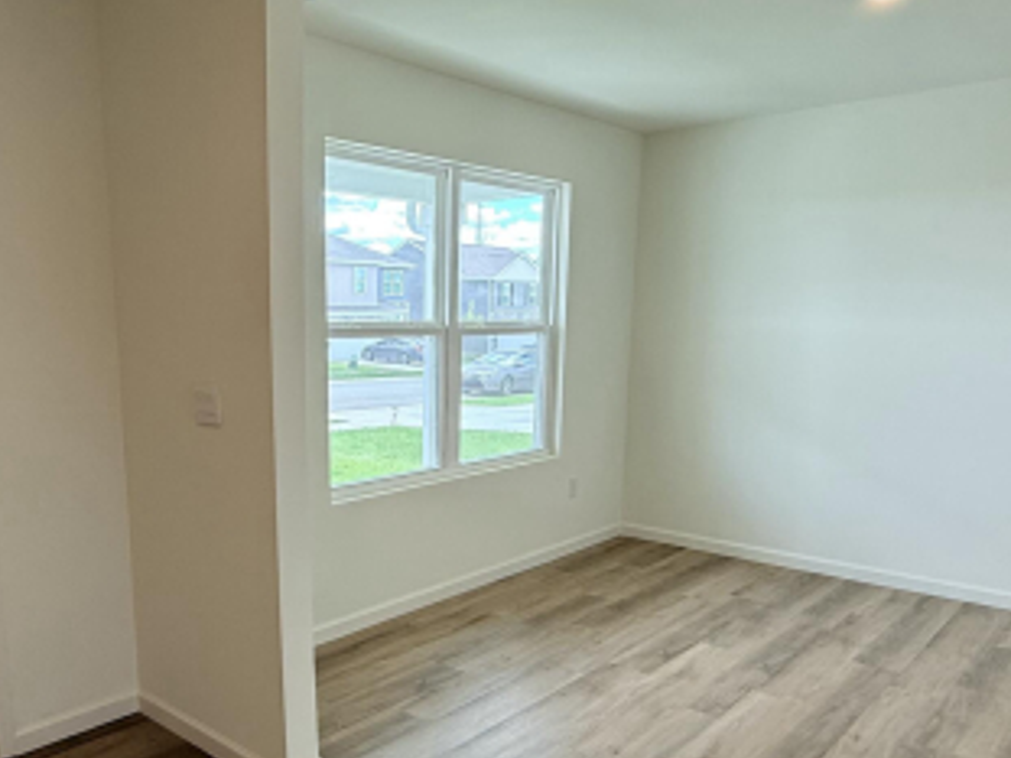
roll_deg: +0.4
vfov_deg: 46.2
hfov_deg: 59.2
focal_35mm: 30
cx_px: 382
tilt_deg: -10.8
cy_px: 494
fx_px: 876
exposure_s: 1/120
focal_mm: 2.22
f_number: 2.2
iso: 80
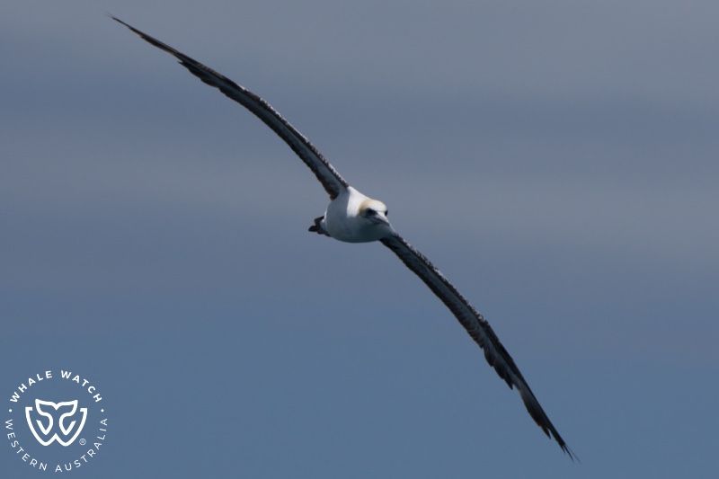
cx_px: 360
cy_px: 240
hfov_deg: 4.8
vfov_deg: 3.2
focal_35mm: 426
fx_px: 8506
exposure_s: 1/3200
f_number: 8
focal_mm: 426
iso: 250
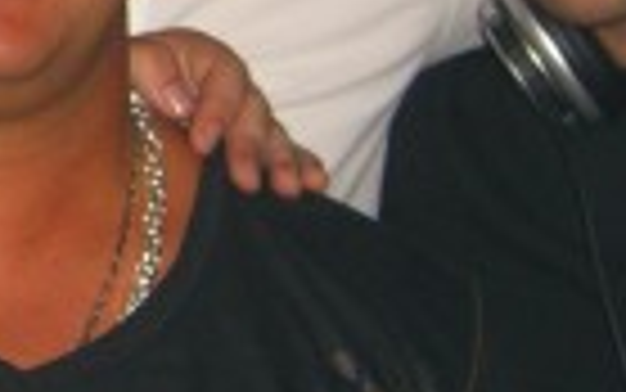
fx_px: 2970
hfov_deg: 11.7
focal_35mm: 174
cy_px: -23
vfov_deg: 7.5
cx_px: -212
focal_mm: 7.9
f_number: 2.8
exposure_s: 1/60
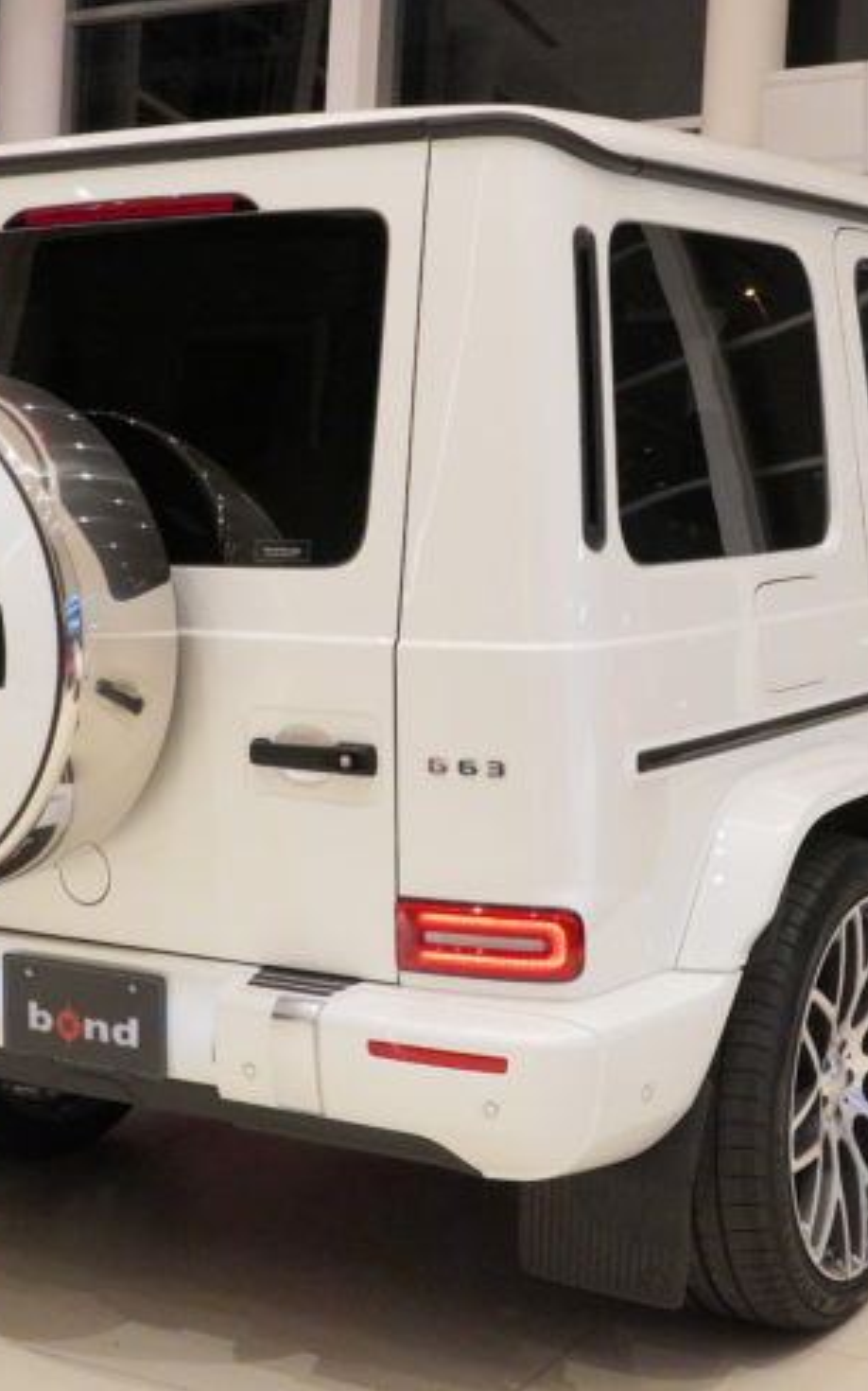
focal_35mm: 60
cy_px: 694
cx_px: 465
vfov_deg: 34.0
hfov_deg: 21.6
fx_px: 2272
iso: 3200
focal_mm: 26
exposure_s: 1/125
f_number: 9
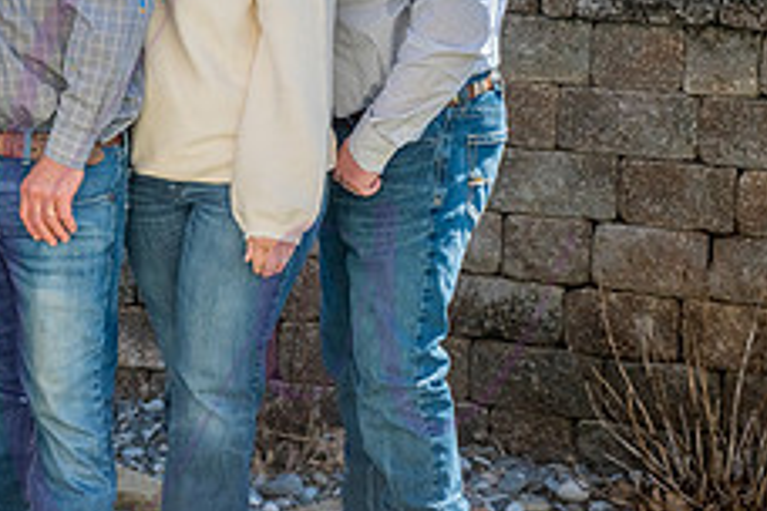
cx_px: -98
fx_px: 2280
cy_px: 22
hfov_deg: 18.3
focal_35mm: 107
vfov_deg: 12.7
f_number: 7.1
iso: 400
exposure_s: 1/640
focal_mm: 42
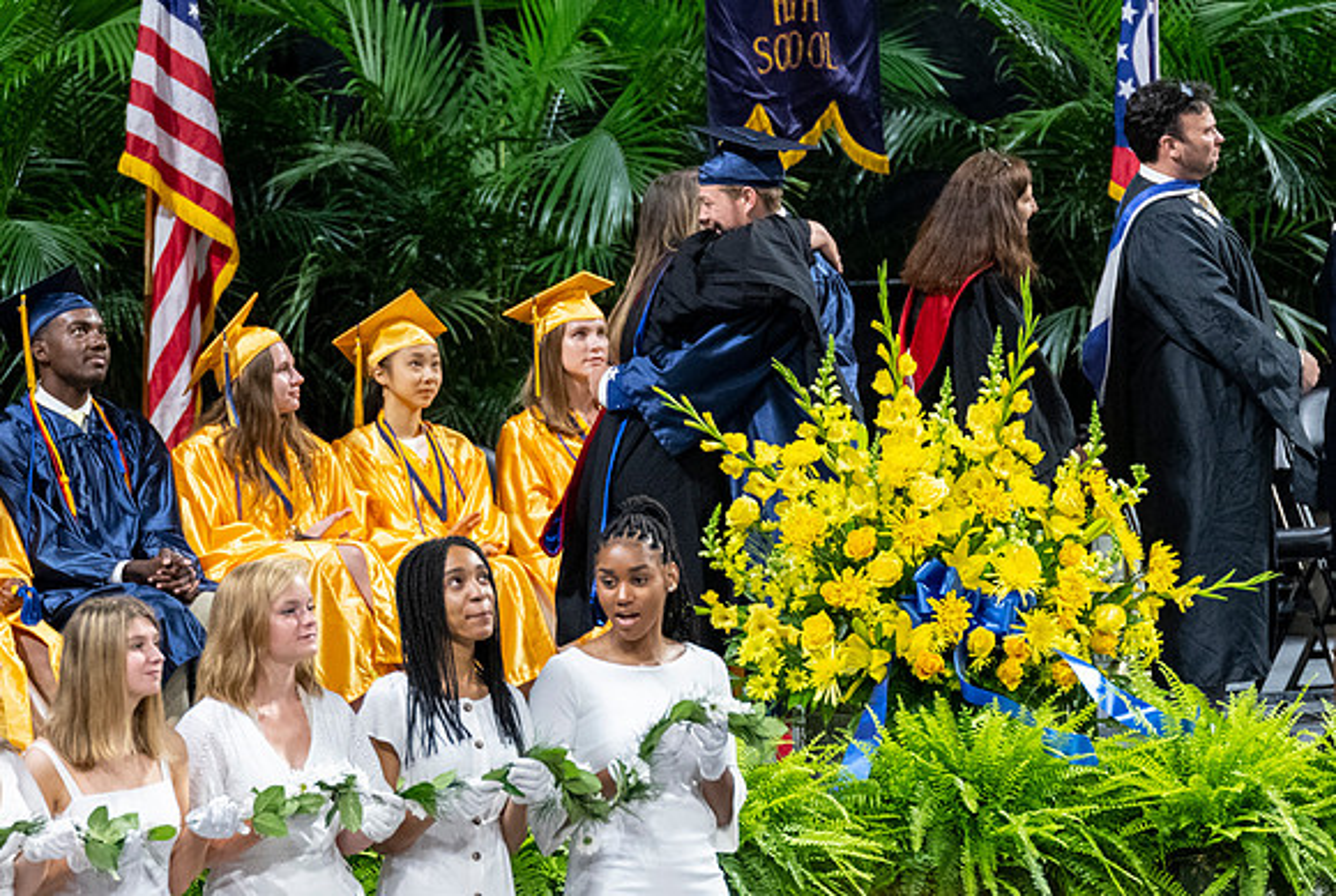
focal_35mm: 404
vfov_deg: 3.4
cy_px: 479
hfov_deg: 5.1
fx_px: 15018
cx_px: 809
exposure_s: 1/200
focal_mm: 200
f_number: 4
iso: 2000
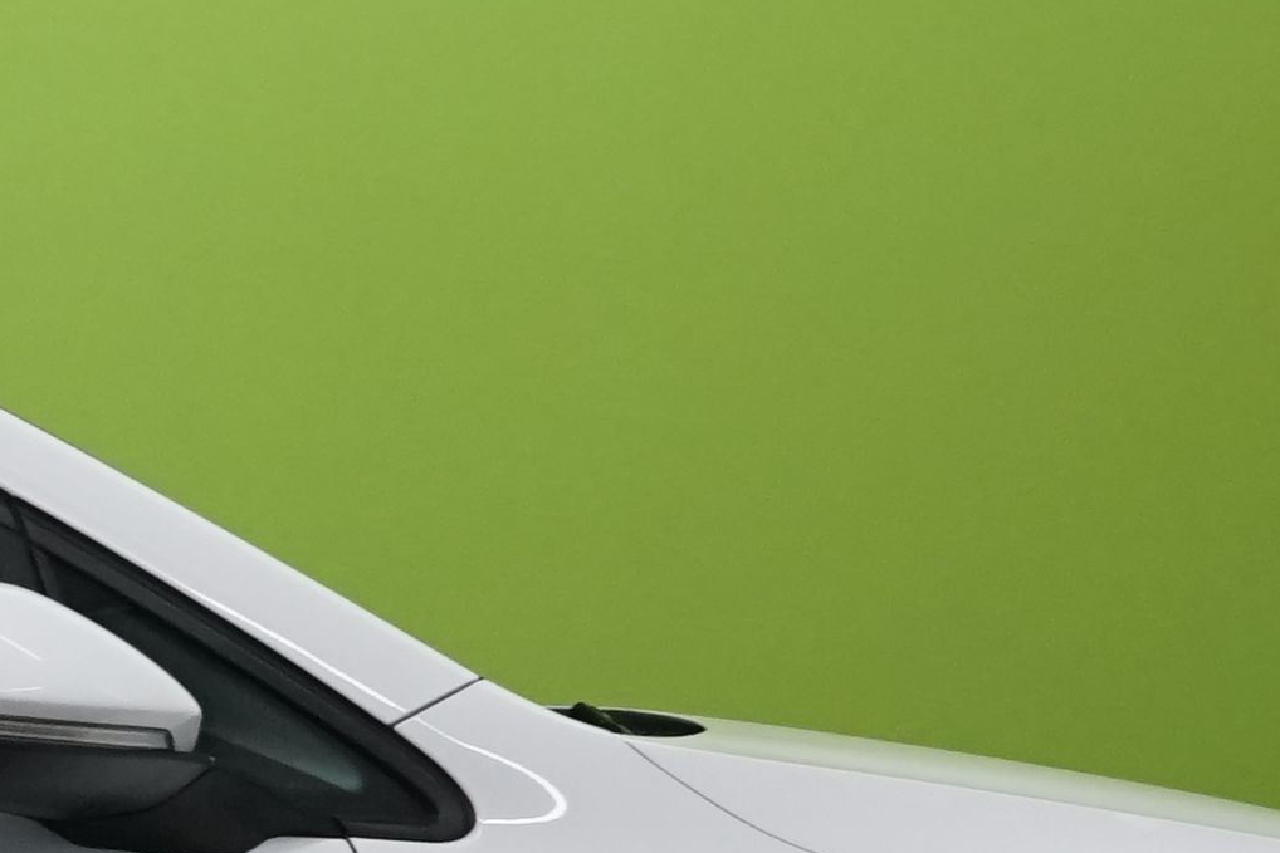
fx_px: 7965
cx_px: -1210
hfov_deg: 8.7
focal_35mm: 224
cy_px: 848
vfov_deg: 6.1
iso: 1250
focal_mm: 38
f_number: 9
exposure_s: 1/25
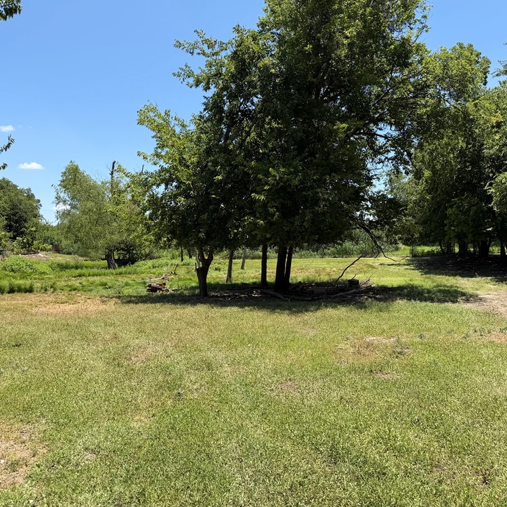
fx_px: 481
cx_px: 259
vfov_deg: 55.6
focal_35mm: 29
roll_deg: -0.1
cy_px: 250
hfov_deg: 55.6
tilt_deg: -0.6
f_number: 1.78
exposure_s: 1/3145
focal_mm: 6.76
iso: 80
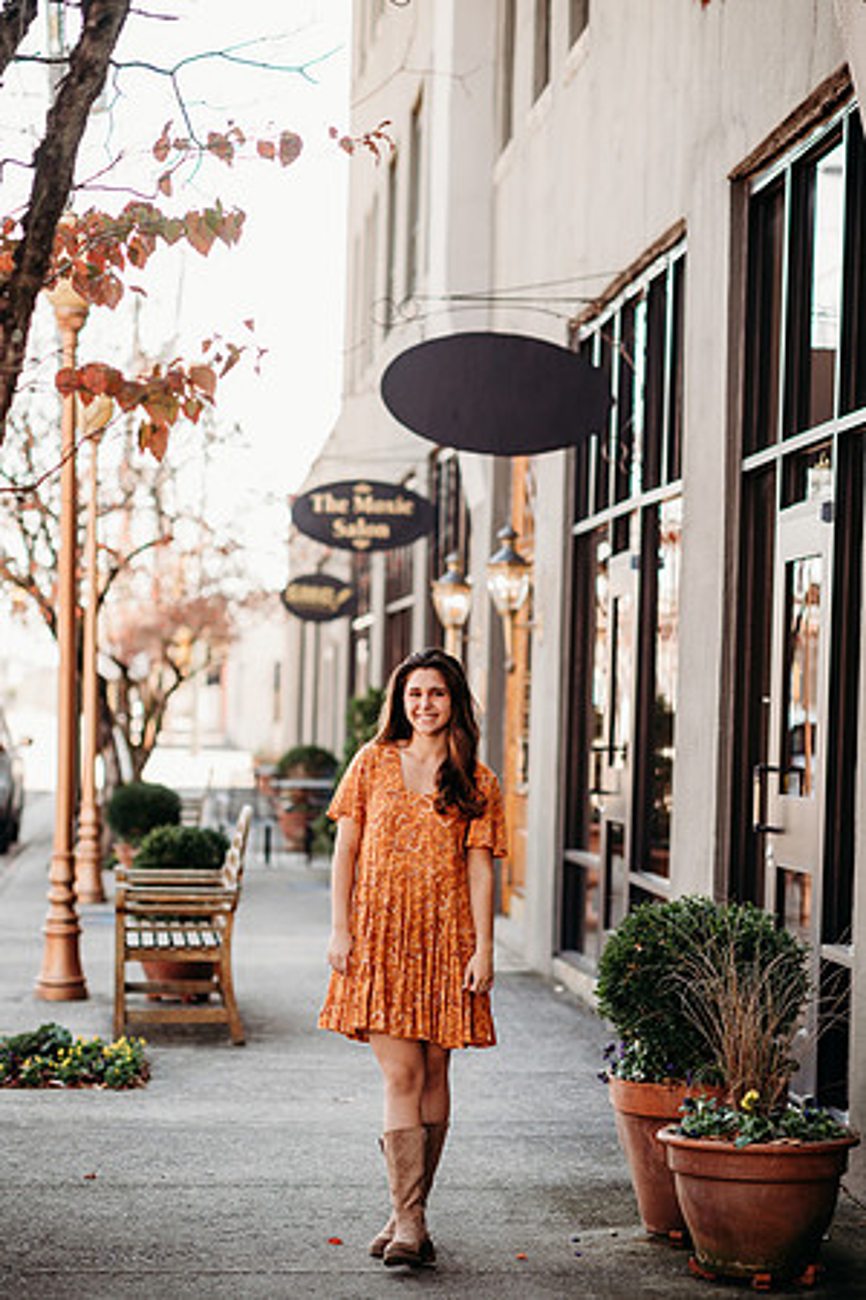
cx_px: 433
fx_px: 3067
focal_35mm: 85
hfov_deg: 16.1
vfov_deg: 23.9
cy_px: 650
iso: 125
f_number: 2.2
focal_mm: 85
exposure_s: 1/250
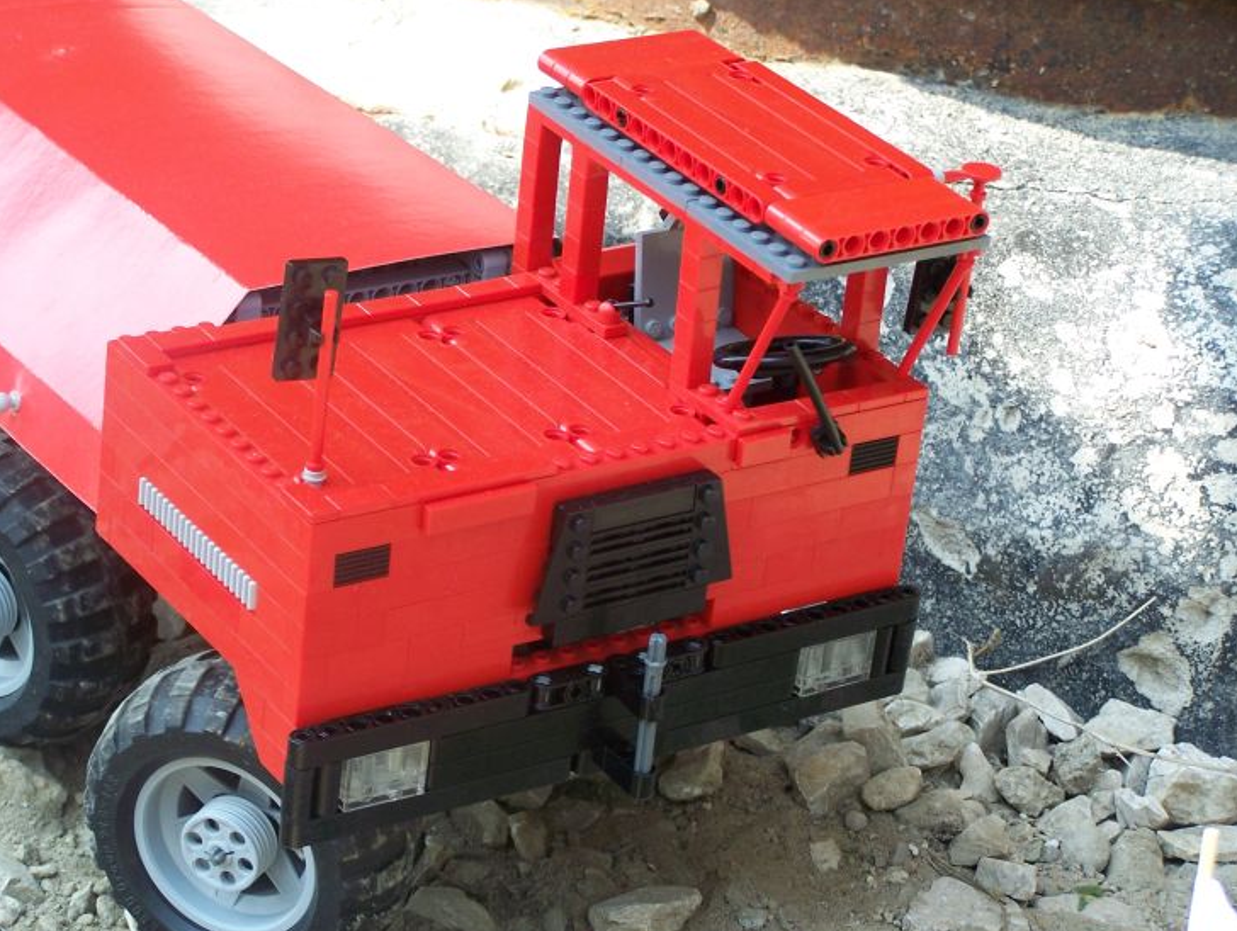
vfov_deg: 14.4
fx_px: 3686
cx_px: 564
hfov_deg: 19.0
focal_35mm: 103
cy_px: 505
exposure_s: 1/250
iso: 80
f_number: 3.2
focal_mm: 15.6
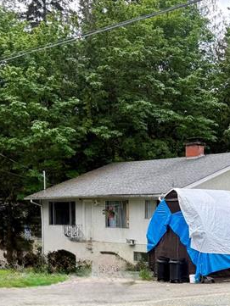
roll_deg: +0.2
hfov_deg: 20.2
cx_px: 282
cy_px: 237
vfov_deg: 28.1
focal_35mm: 68
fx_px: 602
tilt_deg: -2.2
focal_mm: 6.76
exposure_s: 1/1018
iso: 100
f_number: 1.78
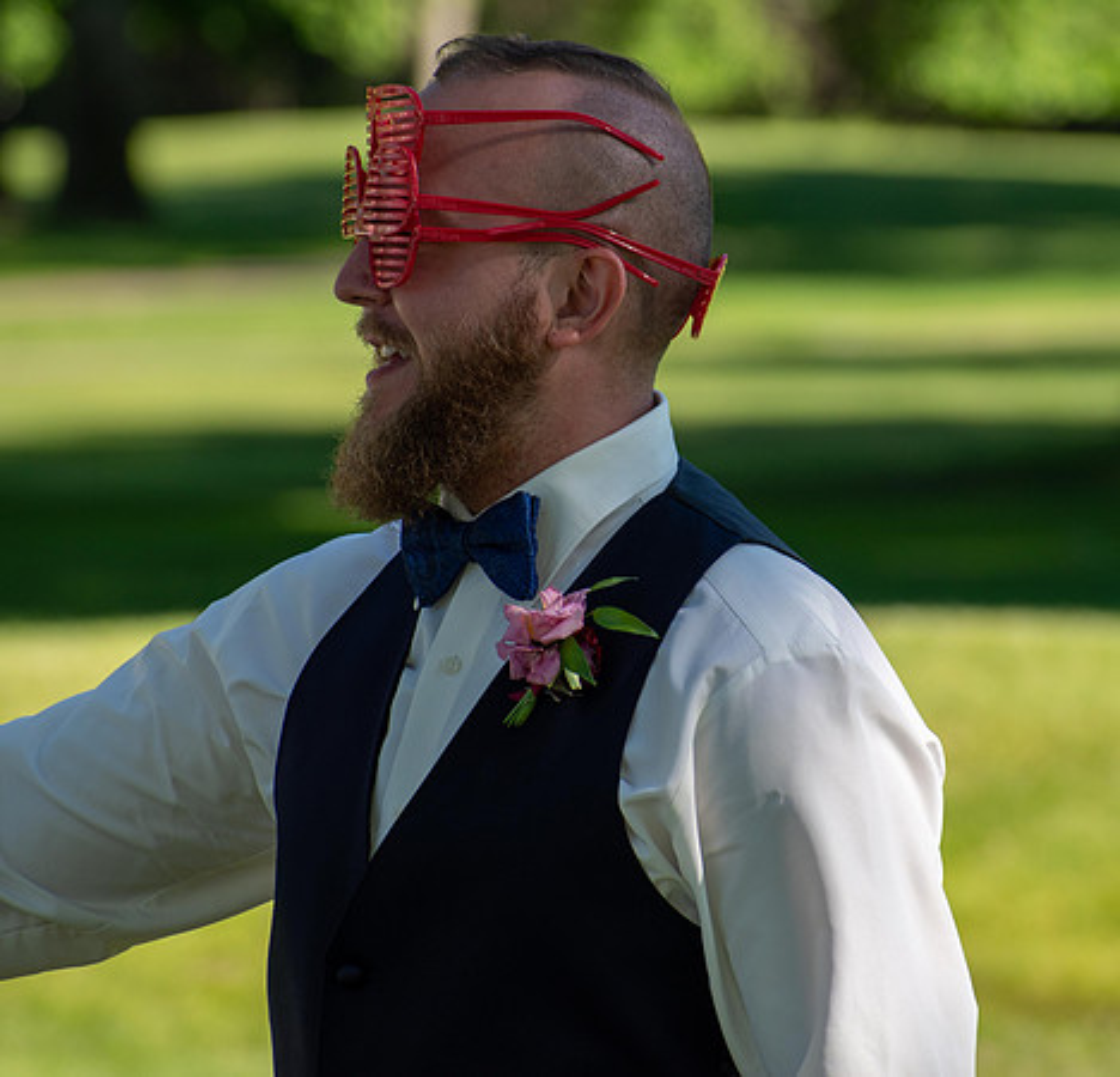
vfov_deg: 3.5
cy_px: 493
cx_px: 637
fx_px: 17528
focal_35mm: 488
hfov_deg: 3.7
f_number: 8
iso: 100
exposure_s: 1/200
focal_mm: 240
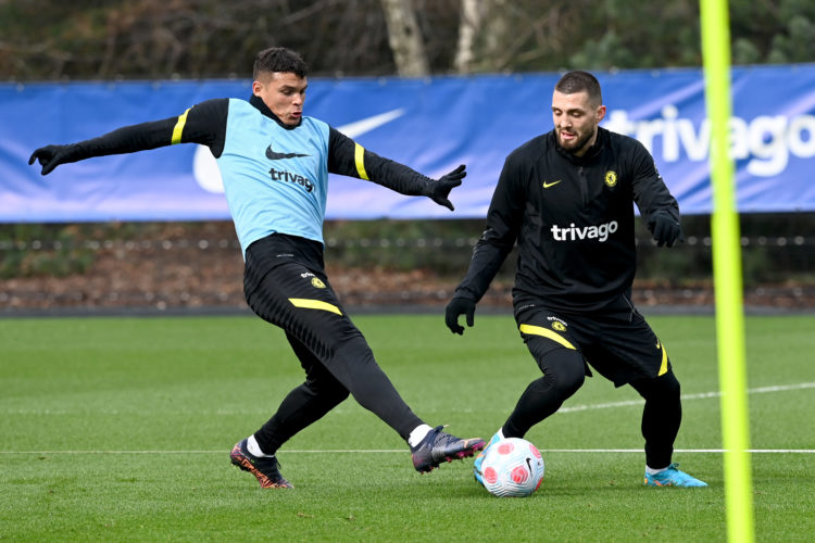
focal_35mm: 400
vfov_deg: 3.4
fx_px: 9055
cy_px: 272
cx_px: 408
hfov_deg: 5.2
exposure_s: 1/2000
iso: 1000
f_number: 5.6
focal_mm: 400
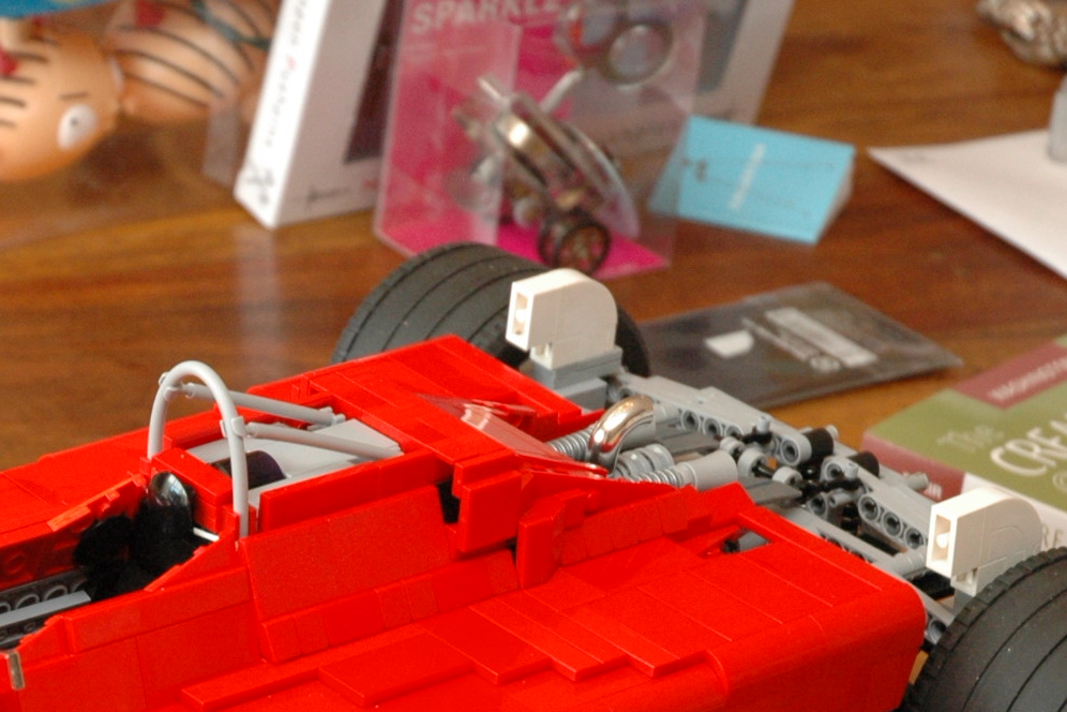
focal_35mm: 155
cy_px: 754
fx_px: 4594
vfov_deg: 8.8
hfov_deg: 13.2
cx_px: 182
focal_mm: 46
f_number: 5.6
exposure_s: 1/100
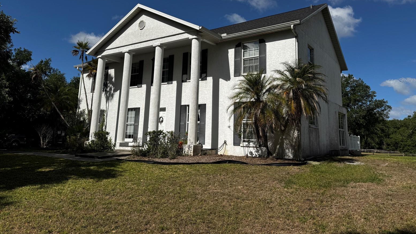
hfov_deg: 69.8
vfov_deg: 42.4
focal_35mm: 27
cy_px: 80
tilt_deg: +11.5
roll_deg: -1.8
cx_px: 210
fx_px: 298
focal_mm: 6.76
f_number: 1.78
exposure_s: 1/9009
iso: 80
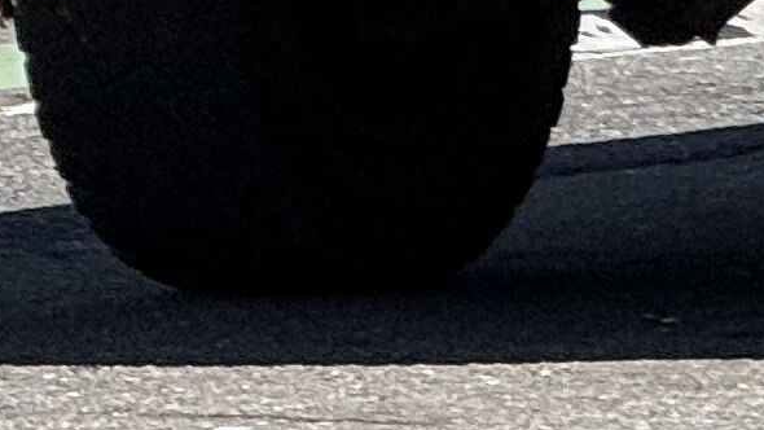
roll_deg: -0.1
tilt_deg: +0.0
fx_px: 18092
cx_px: 2394
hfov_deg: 2.4
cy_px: -922
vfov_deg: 1.4
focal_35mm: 893
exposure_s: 1/1271
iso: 50
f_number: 2.8
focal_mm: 15.66
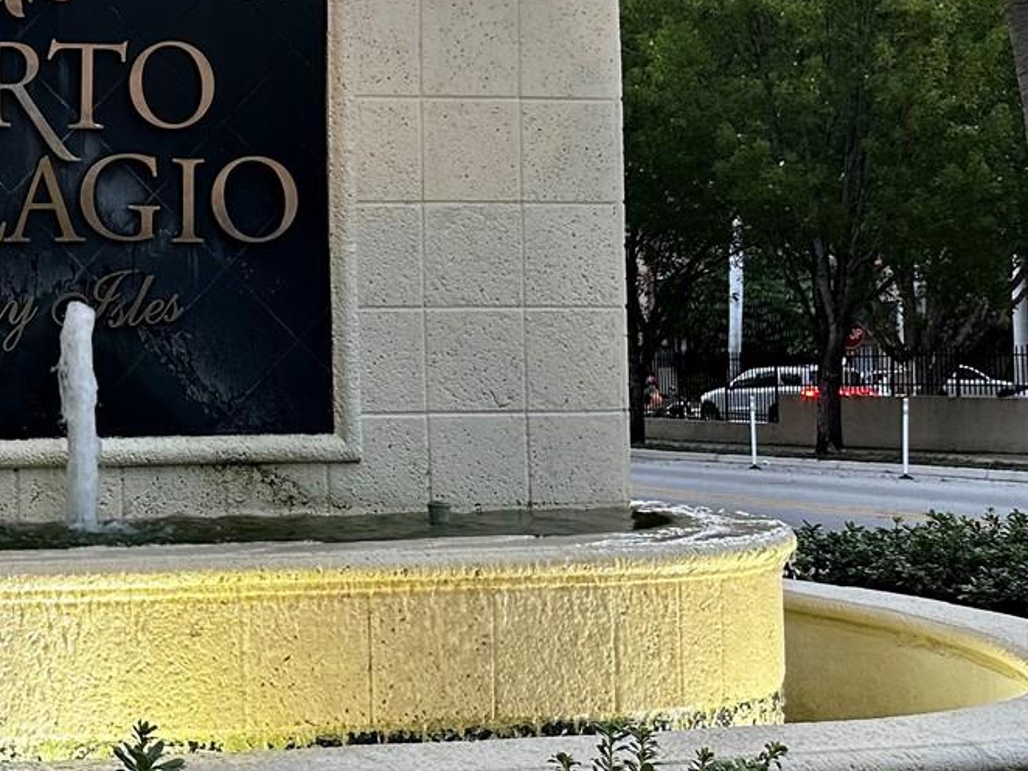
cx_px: -148
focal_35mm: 58
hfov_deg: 29.4
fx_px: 1723
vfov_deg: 25.2
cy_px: 315
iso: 160
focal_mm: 6.86
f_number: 1.78
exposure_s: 1/60
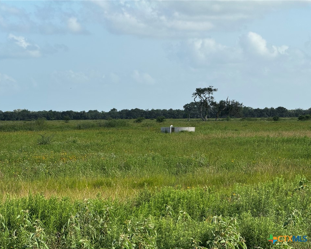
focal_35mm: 126
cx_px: 148
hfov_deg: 15.3
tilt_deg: -1.3
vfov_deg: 12.2
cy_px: 125
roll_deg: +0.3
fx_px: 1160
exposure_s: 1/1186
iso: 50
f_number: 2.8
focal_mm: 15.66
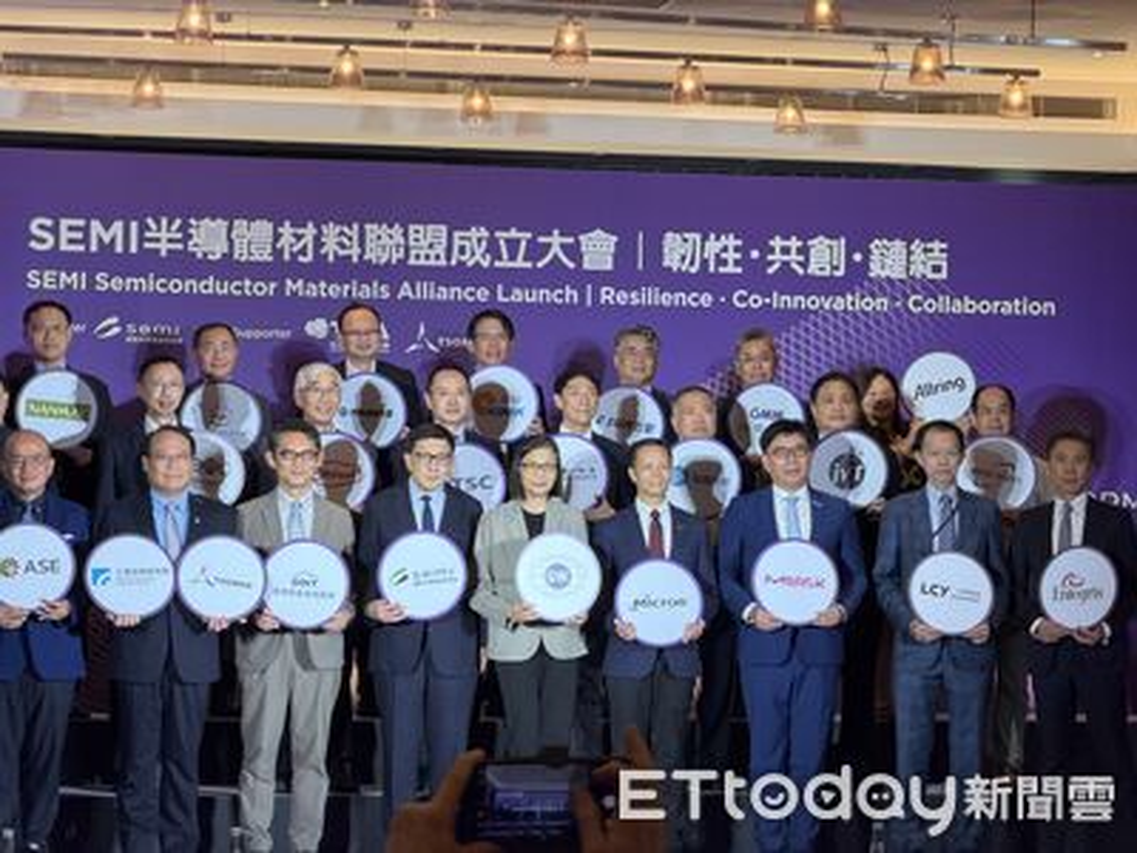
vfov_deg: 14.8
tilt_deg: +1.3
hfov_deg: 19.6
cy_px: 426
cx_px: 568
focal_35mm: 100
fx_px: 3285
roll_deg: -0.6
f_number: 2.8
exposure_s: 1/120
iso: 250
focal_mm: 16.89
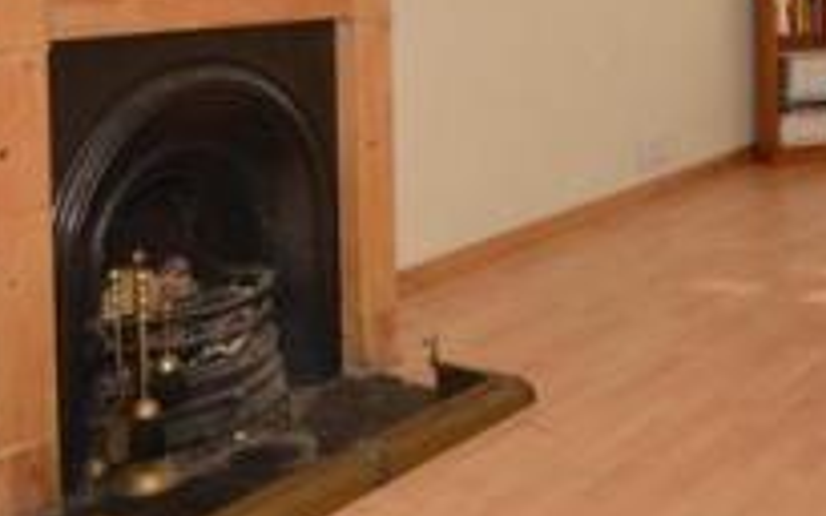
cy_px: -75
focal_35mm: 49
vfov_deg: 24.3
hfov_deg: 39.6
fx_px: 1103
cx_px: 649
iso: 200
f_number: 7.1
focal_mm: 10
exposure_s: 1/200
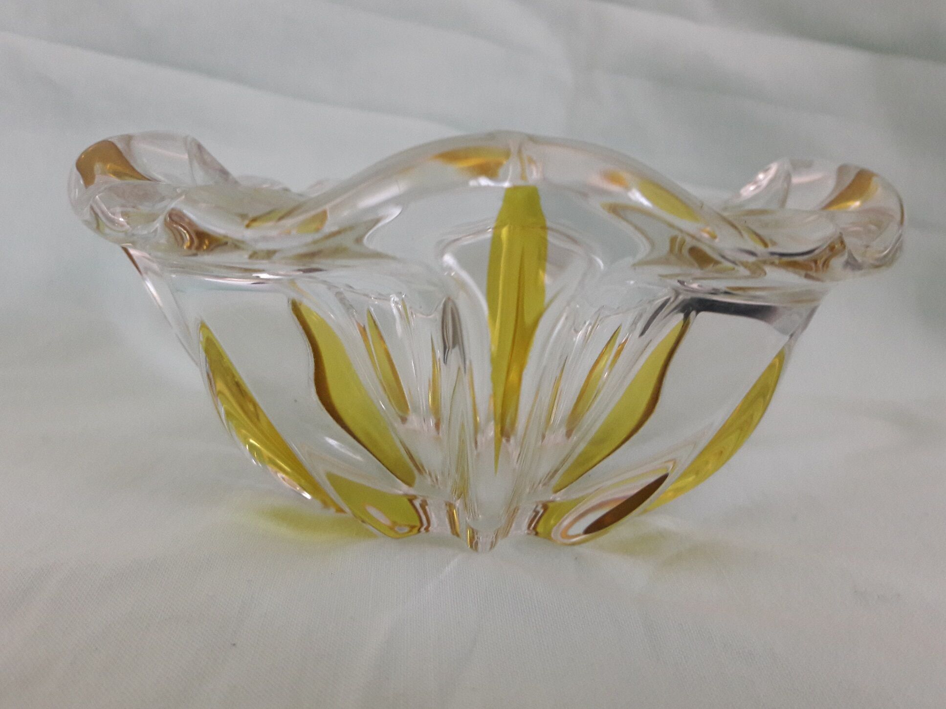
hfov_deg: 63.4
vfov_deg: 49.7
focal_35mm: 28
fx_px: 765
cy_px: 354
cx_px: 473
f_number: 1.9
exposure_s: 1/20
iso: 200
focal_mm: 3.7
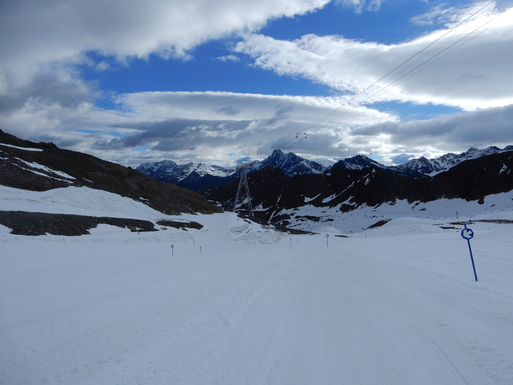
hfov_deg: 71.6
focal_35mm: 24
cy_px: 192
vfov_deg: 56.8
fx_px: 356
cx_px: 256
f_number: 4.5
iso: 80
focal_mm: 4.3
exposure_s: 1/1600
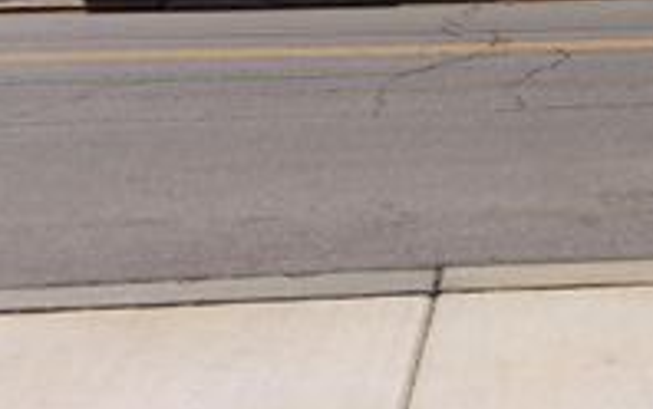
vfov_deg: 16.7
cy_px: -78
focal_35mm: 75
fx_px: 1335
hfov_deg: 25.8
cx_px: 686
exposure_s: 1/480
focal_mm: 5.1
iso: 200
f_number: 10.8
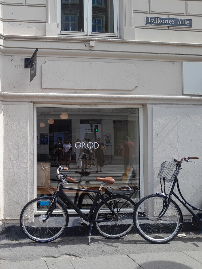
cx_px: 21
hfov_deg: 38.0
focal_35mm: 35
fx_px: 272
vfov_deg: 52.6
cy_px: 134
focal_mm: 3.98
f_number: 1.8
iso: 40
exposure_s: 1/273
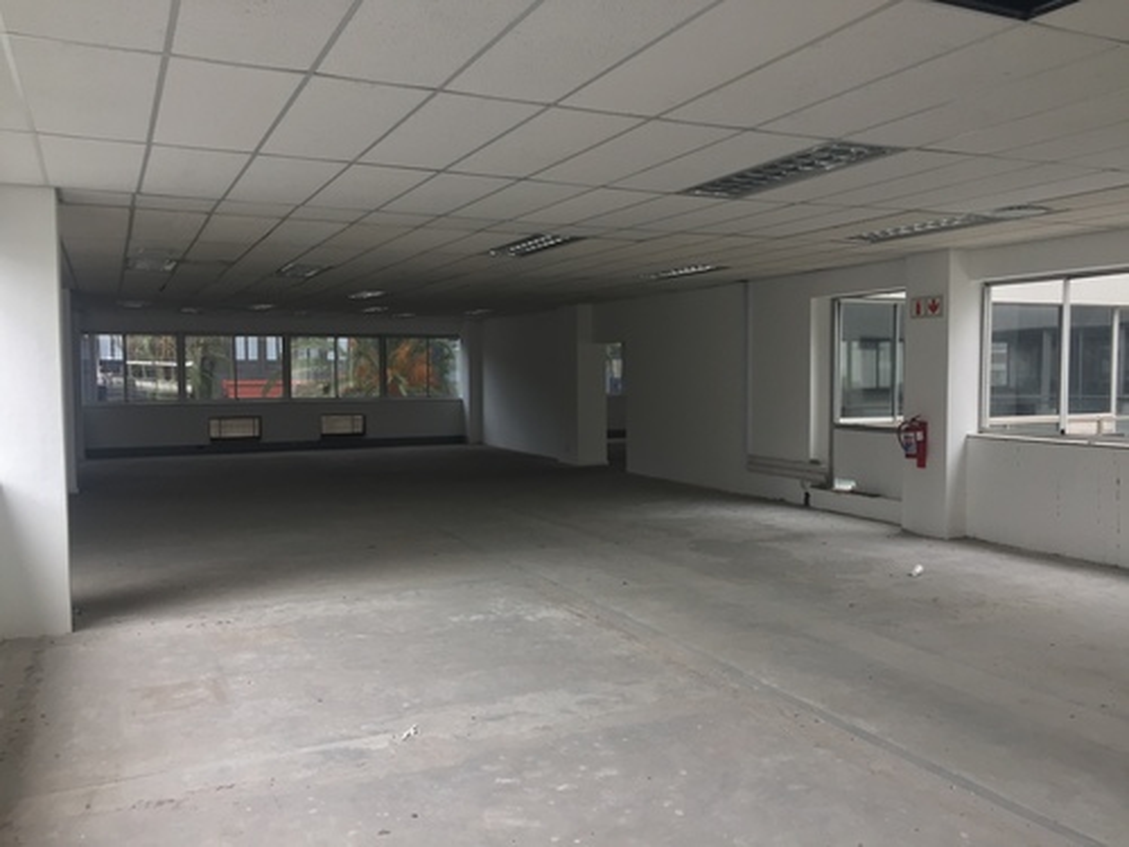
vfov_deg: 48.2
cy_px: 424
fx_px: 946
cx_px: 564
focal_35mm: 29
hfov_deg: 61.7
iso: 50
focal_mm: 4.15
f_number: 2.2
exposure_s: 1/100
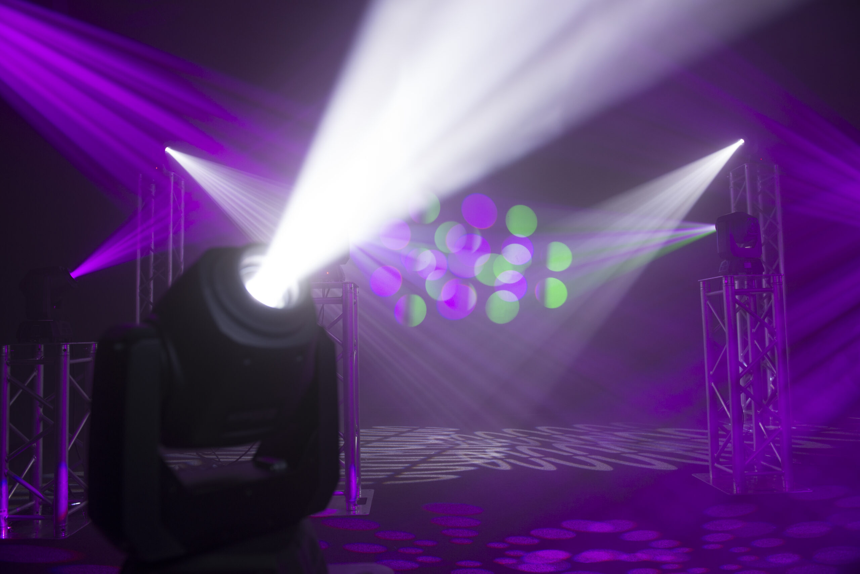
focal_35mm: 24
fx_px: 574
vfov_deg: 53.2
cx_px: 430
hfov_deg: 73.7
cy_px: 287
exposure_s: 1/13
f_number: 4
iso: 400
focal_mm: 24
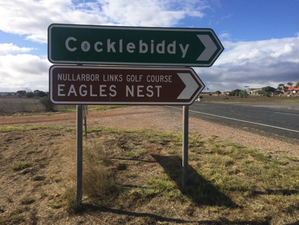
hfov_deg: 61.7
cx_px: 150
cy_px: 112
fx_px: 250
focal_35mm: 29
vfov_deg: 48.2
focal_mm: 4.15
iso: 32
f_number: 2.2
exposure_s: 1/2933
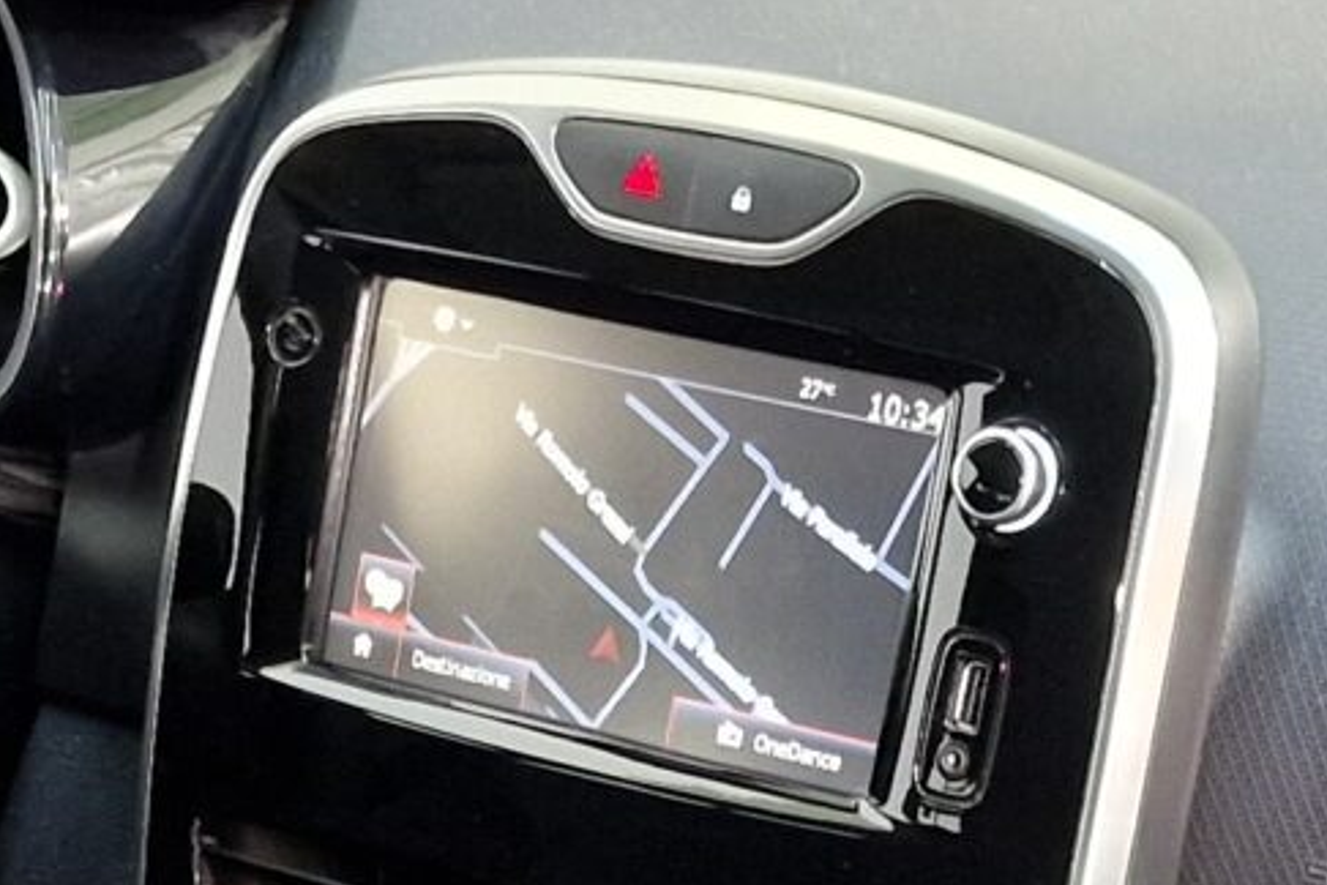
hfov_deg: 16.3
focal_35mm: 126
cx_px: 734
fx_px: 4644
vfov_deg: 10.2
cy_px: 1609
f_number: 1.8
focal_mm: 6.4
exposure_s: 1/33
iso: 500
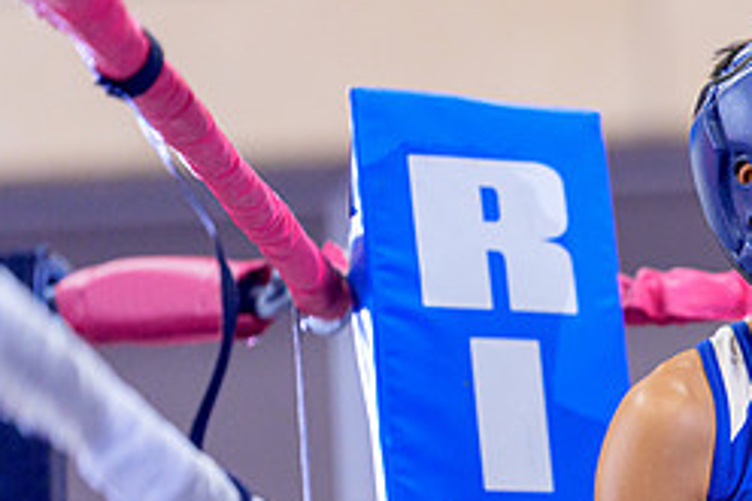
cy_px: 454
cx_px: 828
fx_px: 7327
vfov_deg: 3.9
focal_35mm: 351
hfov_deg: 5.9
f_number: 2
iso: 3200
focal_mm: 150
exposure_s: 1/1000
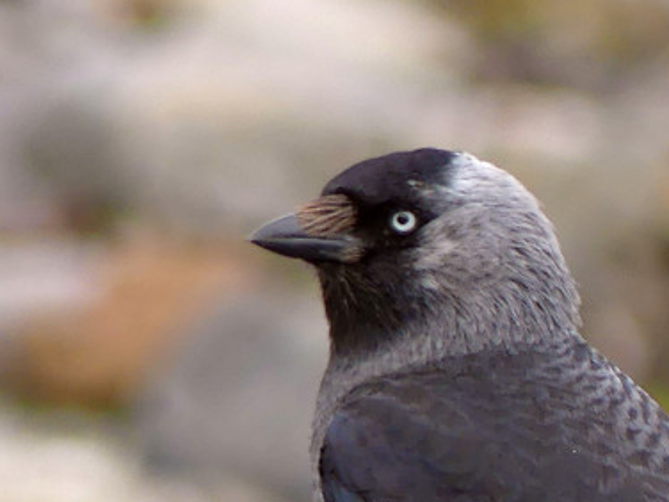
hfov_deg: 0.9
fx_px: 43967
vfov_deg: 0.7
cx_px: 574
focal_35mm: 2275
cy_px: 554
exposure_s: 1/250
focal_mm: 108
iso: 100
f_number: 3.5
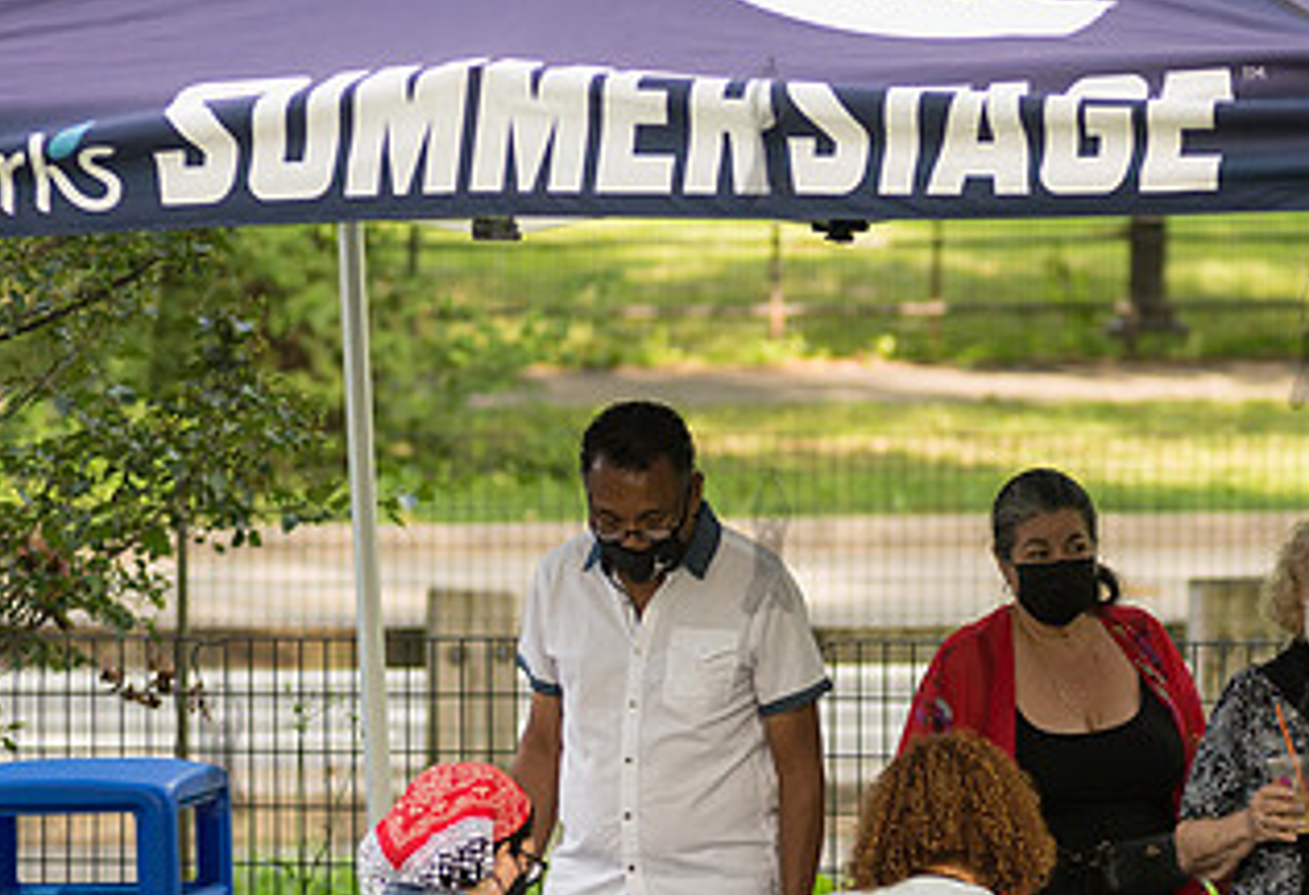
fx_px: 12422
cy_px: 670
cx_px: 1075
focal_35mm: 339
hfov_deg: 6.0
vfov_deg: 4.1
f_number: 4
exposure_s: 1/400
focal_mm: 135
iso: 500
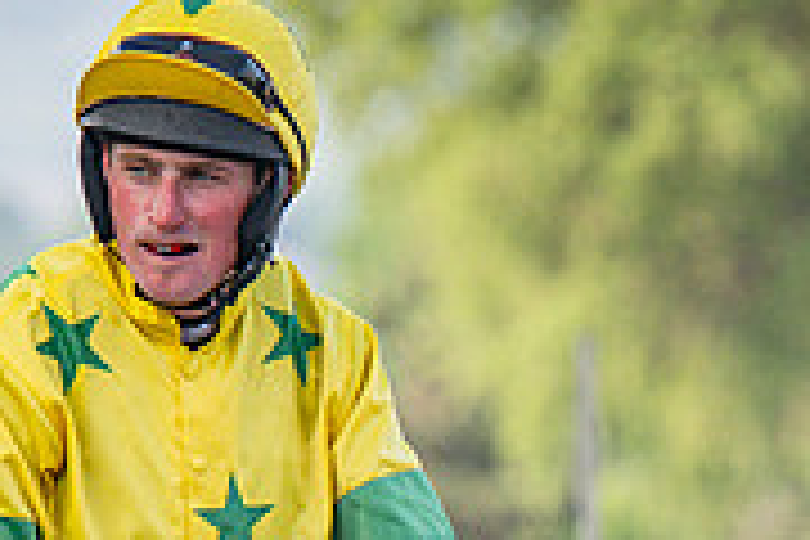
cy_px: 944
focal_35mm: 1243
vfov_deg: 1.1
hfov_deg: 1.7
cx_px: 790
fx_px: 27965
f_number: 5
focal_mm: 220
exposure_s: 1/640
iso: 400
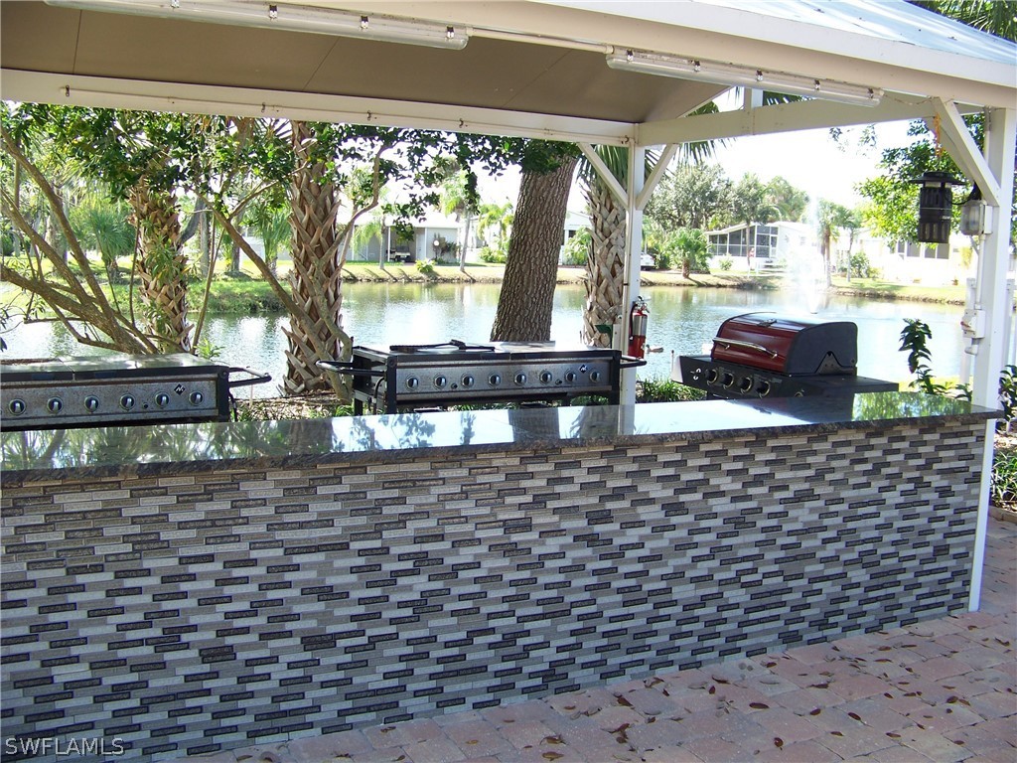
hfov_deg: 51.4
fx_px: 1058
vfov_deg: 39.7
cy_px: 382
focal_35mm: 36
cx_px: 508
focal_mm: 5.85
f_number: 2.8
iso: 64
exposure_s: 1/160
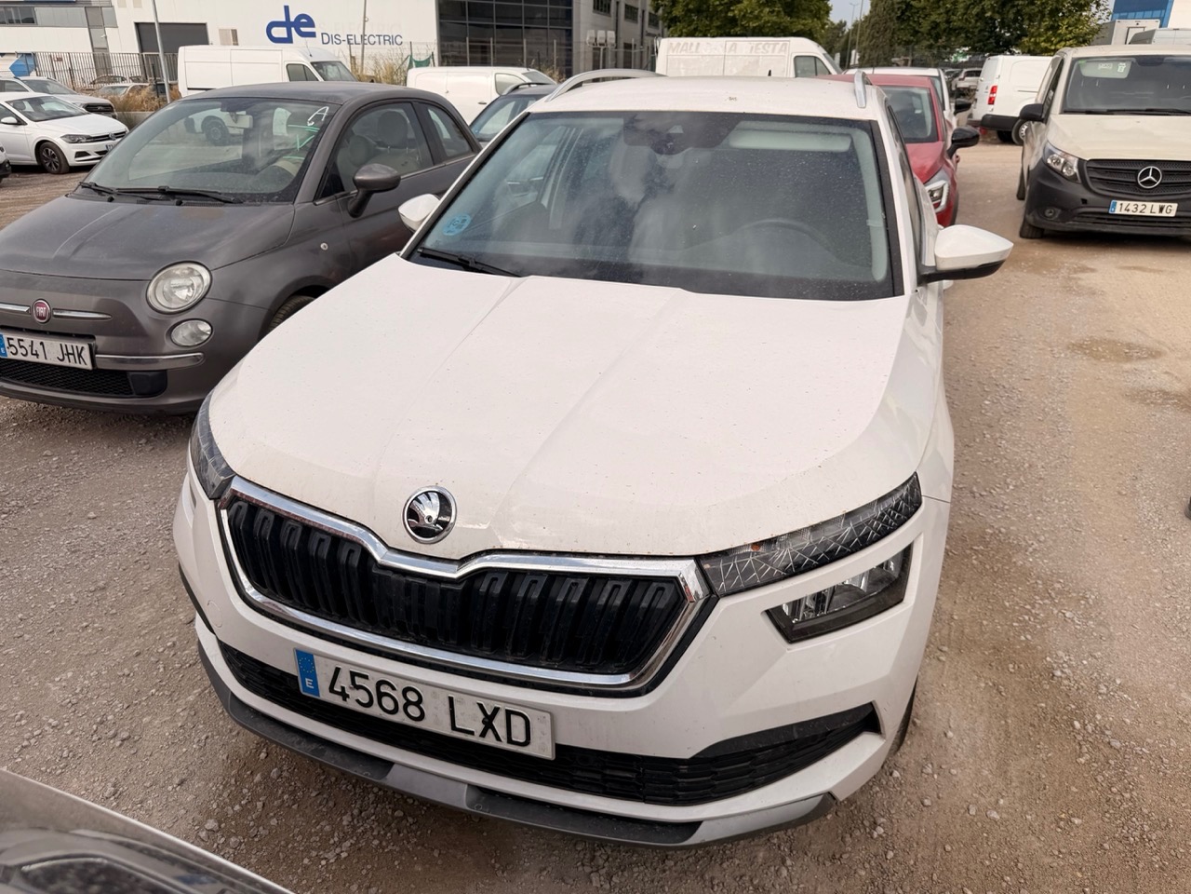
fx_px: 826
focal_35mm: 24
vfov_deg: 56.8
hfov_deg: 71.6
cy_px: 447
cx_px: 596
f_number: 1.78
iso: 80
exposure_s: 1/4405
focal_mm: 6.76
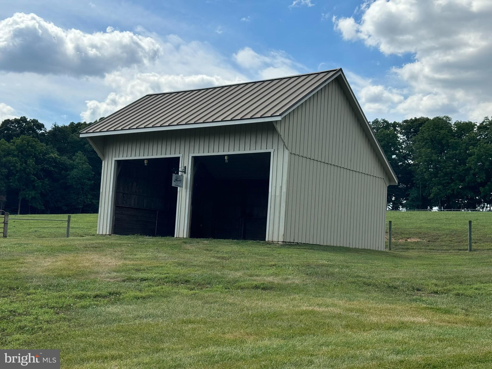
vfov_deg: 30.3
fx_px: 682
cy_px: 184
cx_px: 246
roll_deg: -3.4
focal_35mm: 48
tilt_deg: +5.0
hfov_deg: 39.7
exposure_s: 1/3817
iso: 64
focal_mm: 6.76
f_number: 1.78
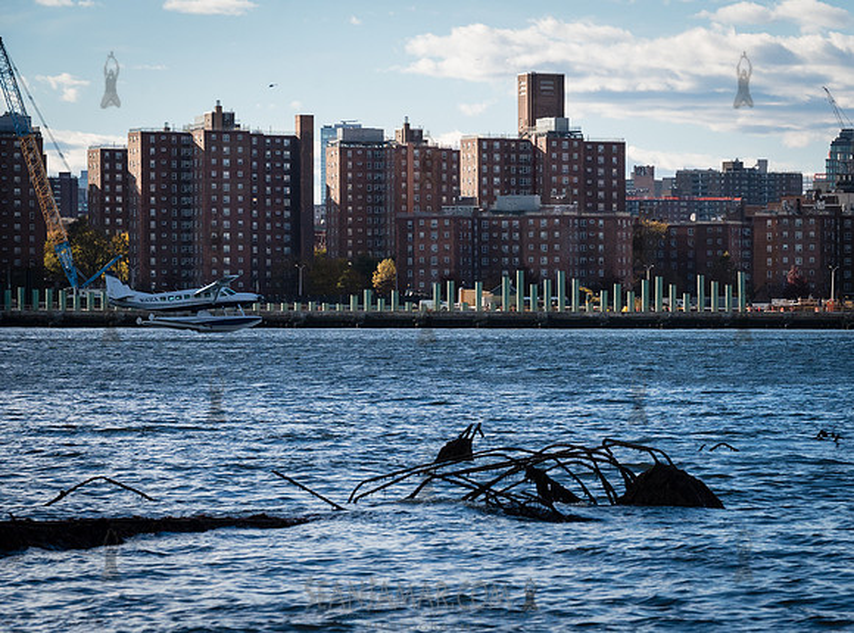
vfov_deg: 8.6
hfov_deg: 11.5
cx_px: 678
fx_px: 4226
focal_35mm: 172
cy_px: 451
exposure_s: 1/1250
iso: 1000
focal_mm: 110
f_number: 9
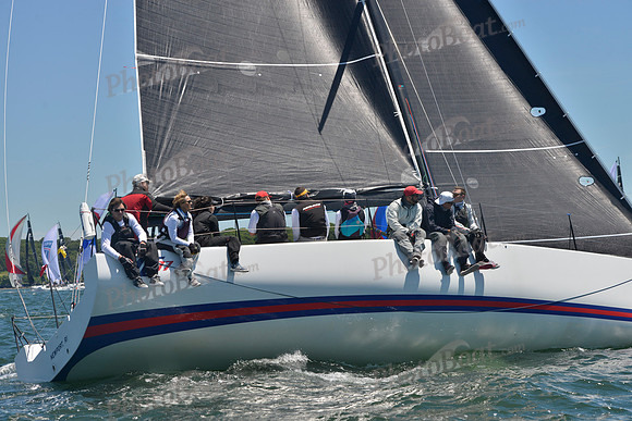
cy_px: 210
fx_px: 1668
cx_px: 316
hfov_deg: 21.5
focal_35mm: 95
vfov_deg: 14.4
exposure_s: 1/1250
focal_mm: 95
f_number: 9
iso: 280
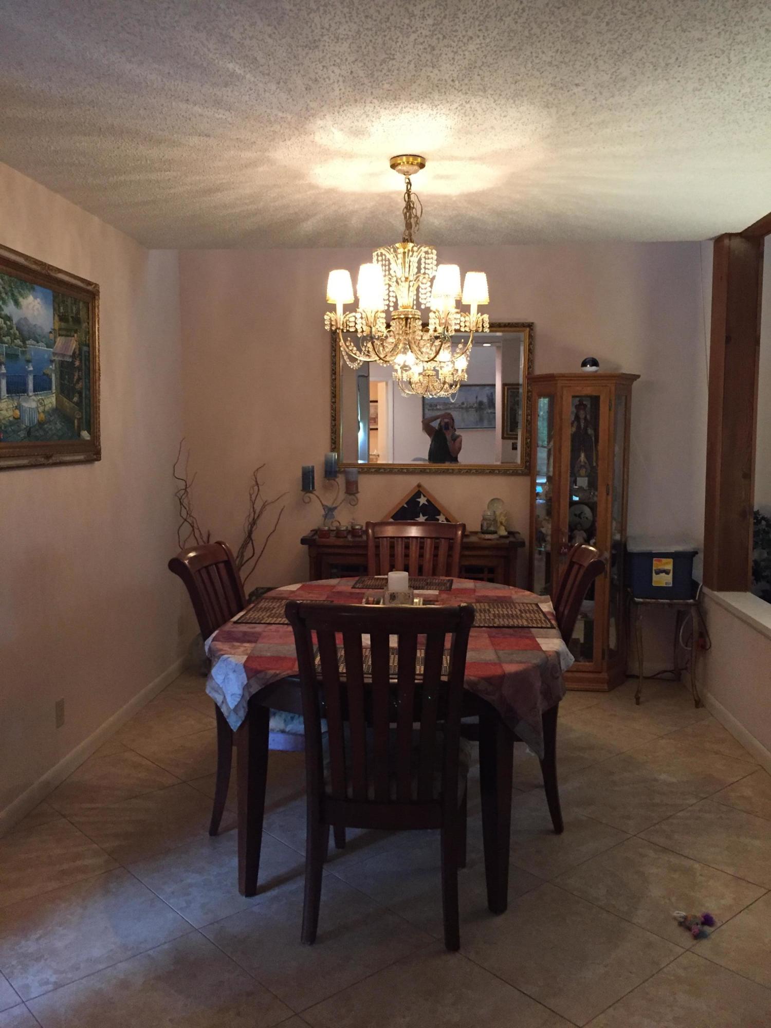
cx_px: 386
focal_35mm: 29
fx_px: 861
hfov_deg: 48.2
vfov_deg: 61.7
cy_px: 514
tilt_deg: -4.9
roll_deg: +0.0
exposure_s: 1/30
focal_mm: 4.15
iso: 250
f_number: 2.2
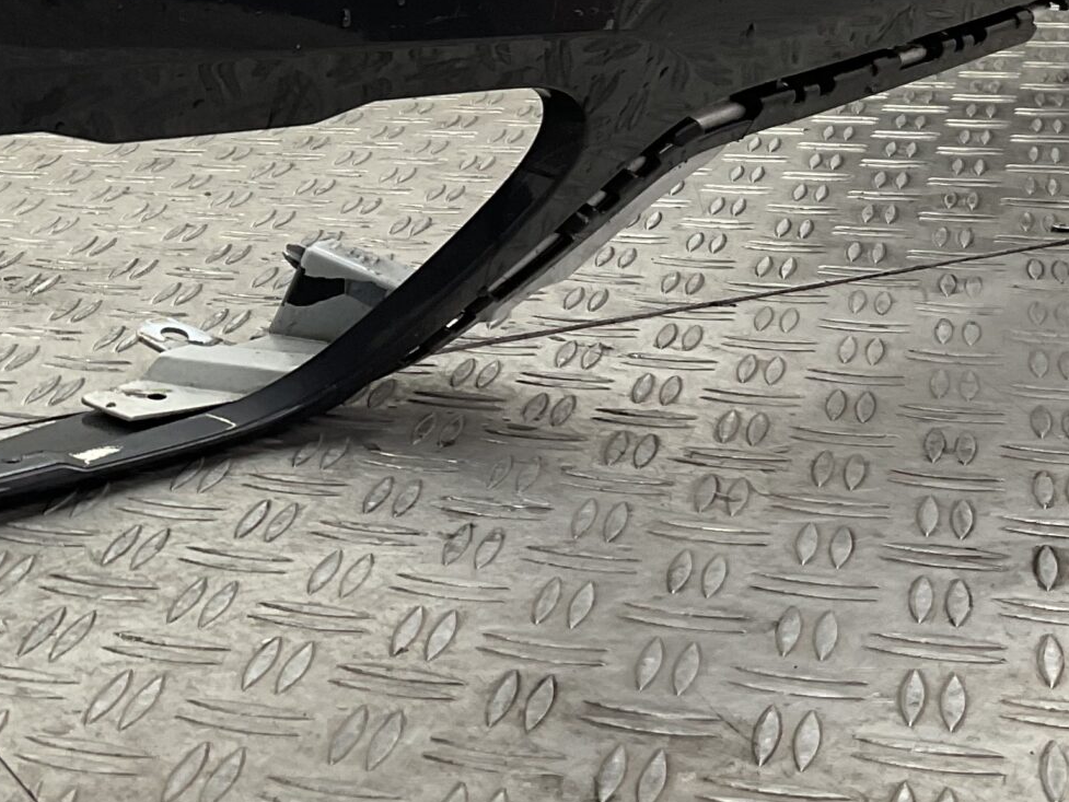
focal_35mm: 76
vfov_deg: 18.8
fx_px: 2347
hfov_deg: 24.5
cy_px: -14
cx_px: 3
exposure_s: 1/100
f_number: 1.8
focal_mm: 3
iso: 32
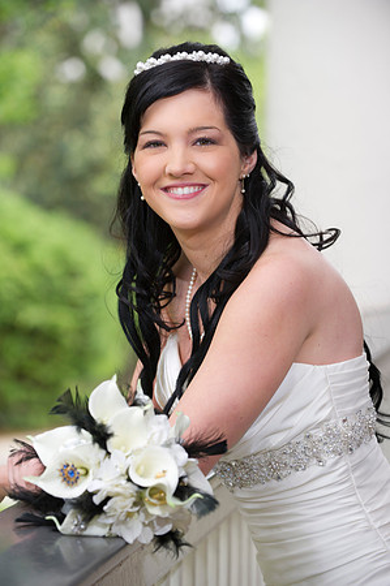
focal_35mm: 125
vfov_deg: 16.4
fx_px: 2036
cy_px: 293
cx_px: 195
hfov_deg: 10.9
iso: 320
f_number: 4
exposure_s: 1/125
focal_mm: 125
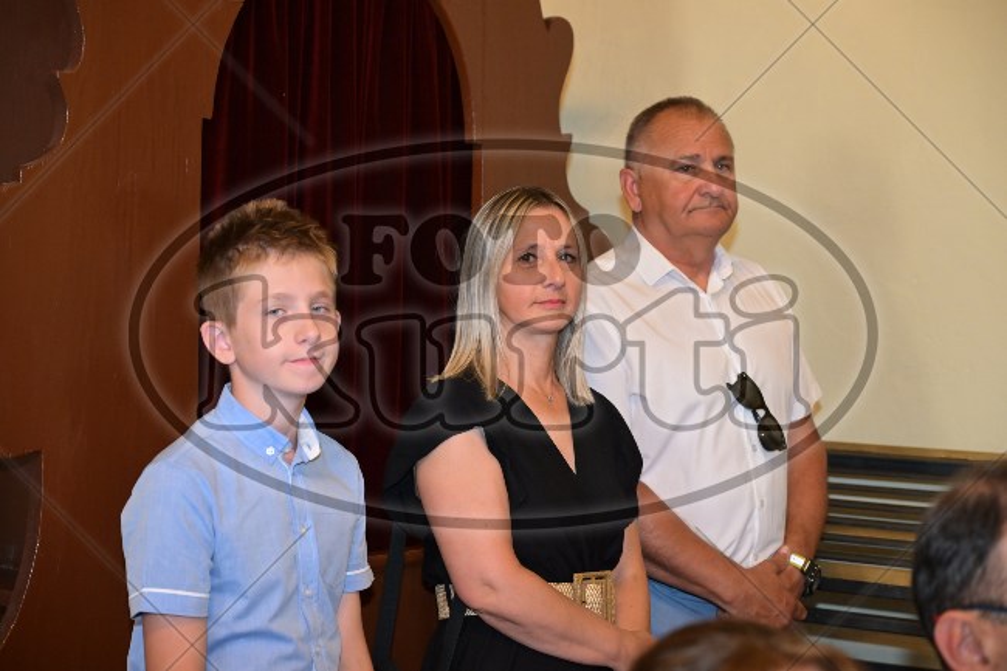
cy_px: 336
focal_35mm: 68
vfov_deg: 20.0
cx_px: 504
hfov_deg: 29.7
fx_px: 1902
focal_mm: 68
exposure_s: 1/100
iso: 4000
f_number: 4.5
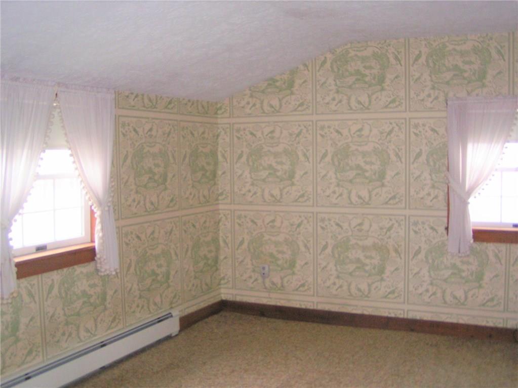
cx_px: 259
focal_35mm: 38
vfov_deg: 37.7
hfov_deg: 49.0
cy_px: 194
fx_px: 569
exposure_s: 1/40
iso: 200
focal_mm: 5.8
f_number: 2.8
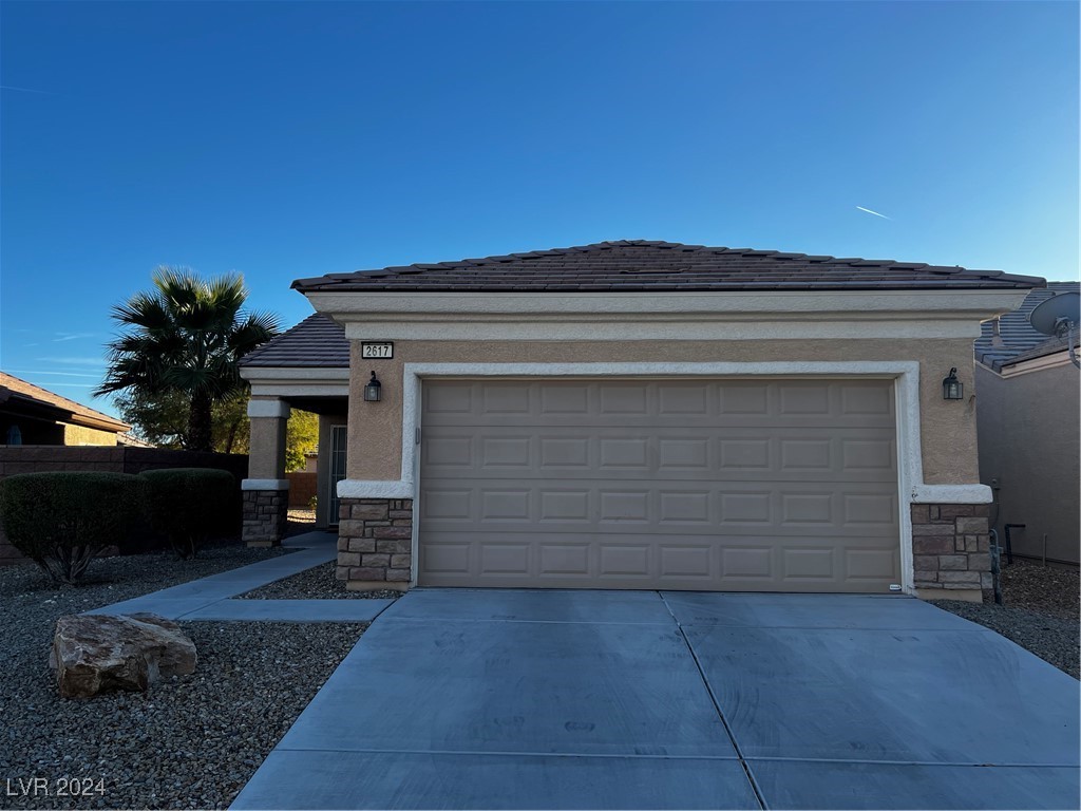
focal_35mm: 26
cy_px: 406
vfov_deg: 53.1
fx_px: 812
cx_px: 540
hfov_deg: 67.3
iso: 50
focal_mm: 5.7
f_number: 1.5
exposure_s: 1/2045
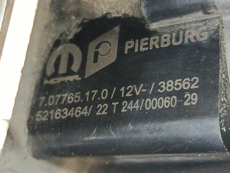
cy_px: 86
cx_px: 115
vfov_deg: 21.3
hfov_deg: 28.2
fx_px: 458
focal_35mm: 69
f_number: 1.7
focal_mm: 5.24
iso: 1135
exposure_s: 1/50
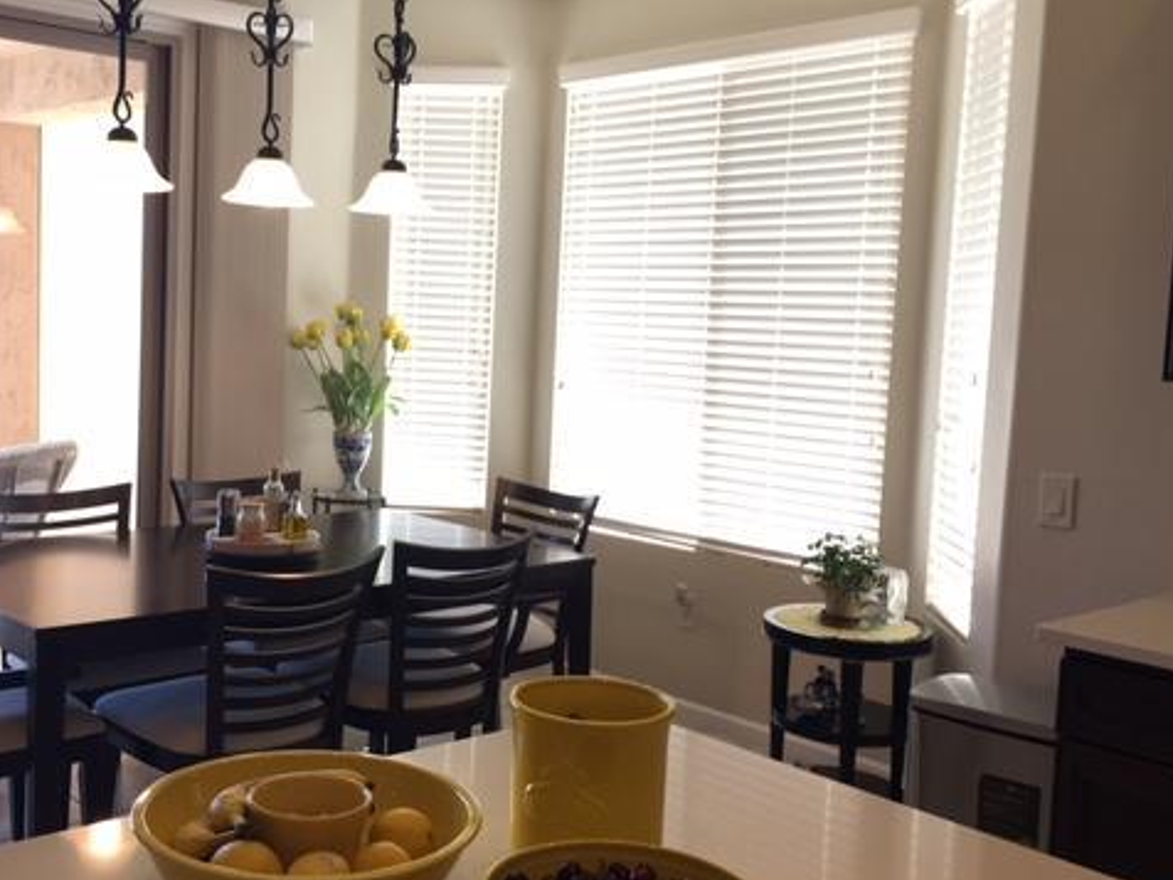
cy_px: 429
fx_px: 1322
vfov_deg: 36.8
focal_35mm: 39
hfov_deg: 47.5
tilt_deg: -4.8
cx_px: 451
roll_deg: -2.4
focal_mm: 4.15
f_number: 2.2
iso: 32
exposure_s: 1/30
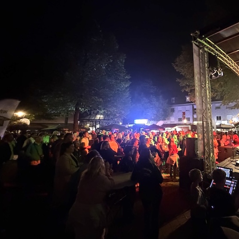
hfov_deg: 76.0
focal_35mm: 18
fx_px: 141
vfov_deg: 80.6
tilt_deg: +6.0
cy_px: 110
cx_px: 173
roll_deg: +2.0
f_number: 2.2
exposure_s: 1/25
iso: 1600
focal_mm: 2.22
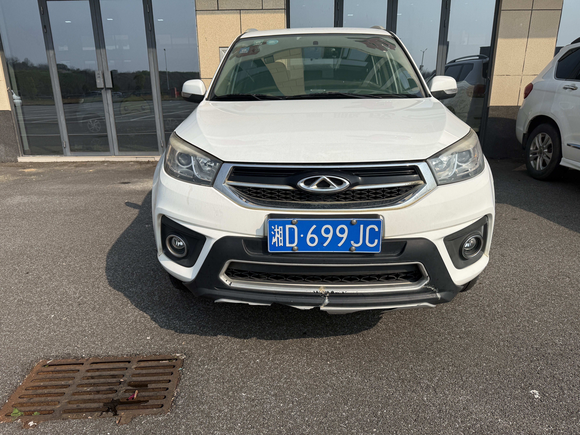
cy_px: 218
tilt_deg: -17.3
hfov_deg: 71.6
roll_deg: +1.0
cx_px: 290
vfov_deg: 56.8
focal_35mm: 24
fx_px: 402
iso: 80
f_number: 1.78
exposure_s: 1/6711
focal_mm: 6.76
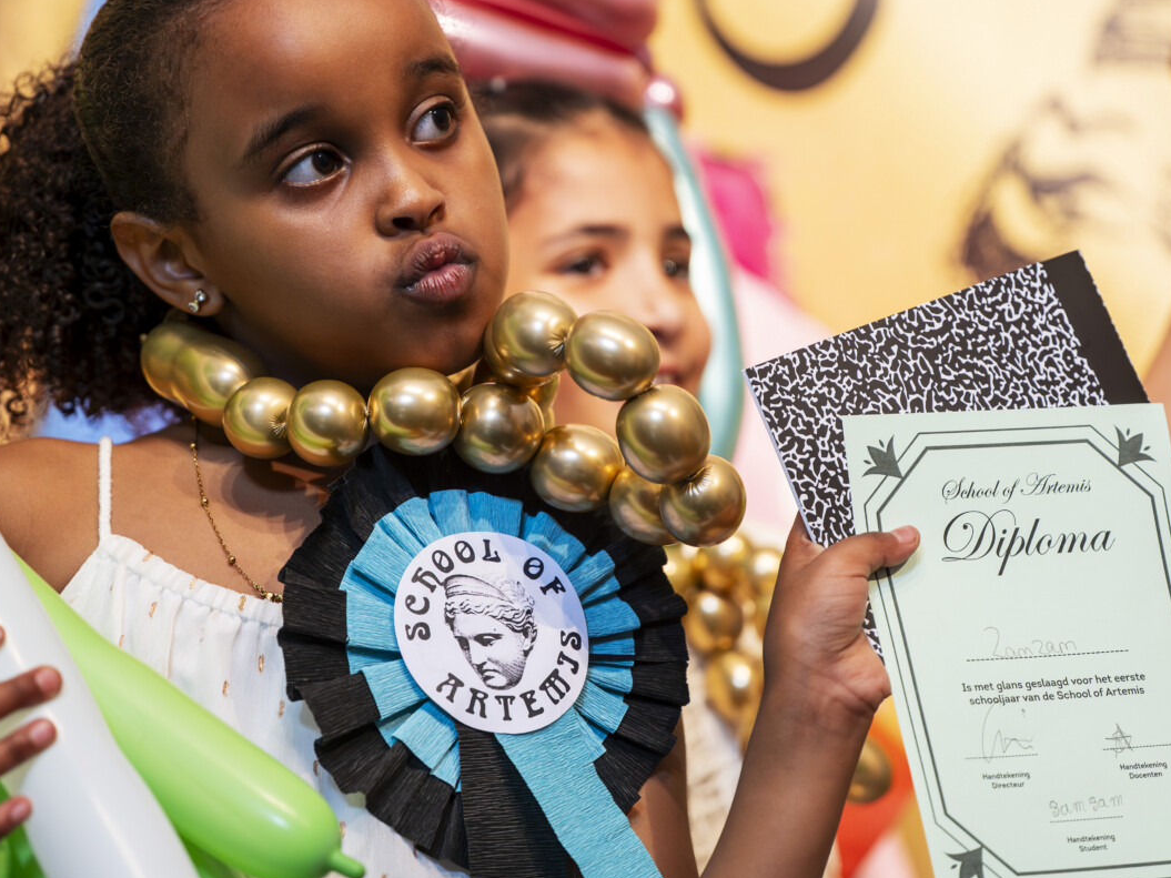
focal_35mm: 98
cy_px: 333
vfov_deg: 15.1
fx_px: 3315
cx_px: 517
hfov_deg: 20.0
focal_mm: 70
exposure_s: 1/250
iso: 2000
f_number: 2.8
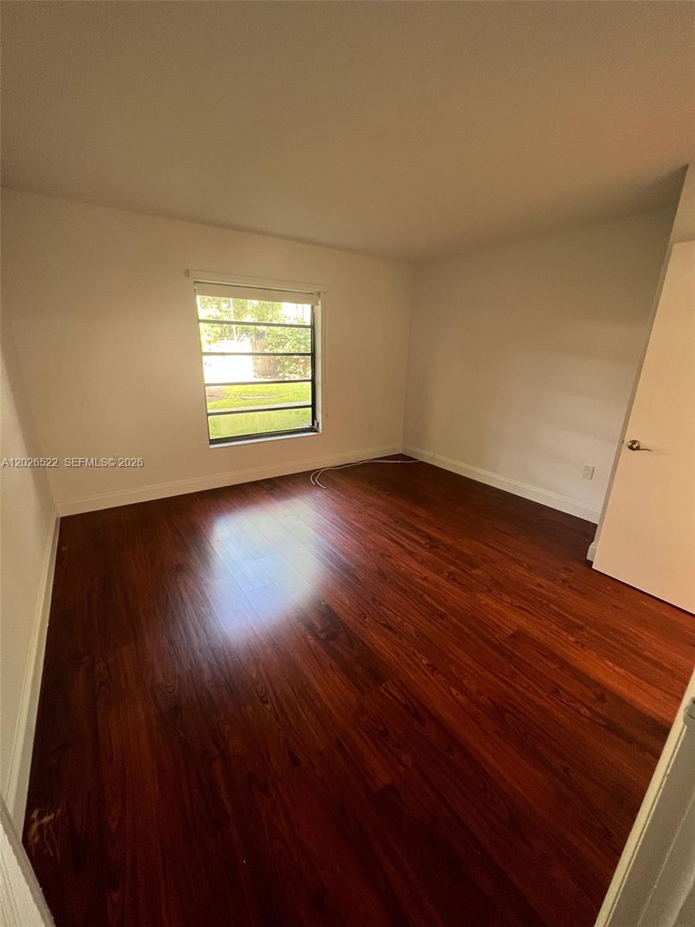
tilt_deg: -17.6
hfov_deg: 89.9
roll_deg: -1.3
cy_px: 464
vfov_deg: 106.2
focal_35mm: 13
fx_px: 348
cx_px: 348
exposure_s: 1/60
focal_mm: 1.57
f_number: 1.8
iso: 250
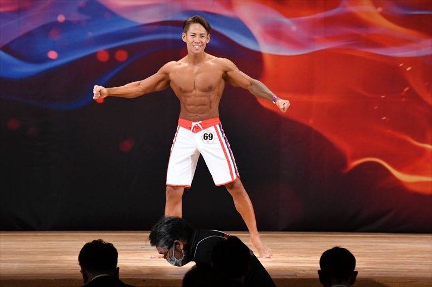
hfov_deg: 8.6
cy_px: 144
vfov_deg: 5.7
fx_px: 2879
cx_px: 216
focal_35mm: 240
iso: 3200
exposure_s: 1/400
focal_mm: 160
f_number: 5.6
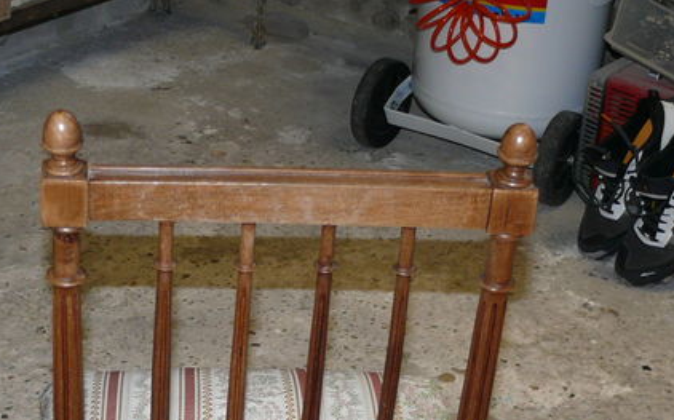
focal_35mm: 88
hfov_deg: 23.6
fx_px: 1615
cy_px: 557
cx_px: 339
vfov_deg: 14.2
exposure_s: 1/30
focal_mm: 7.4
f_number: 2.8
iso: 100
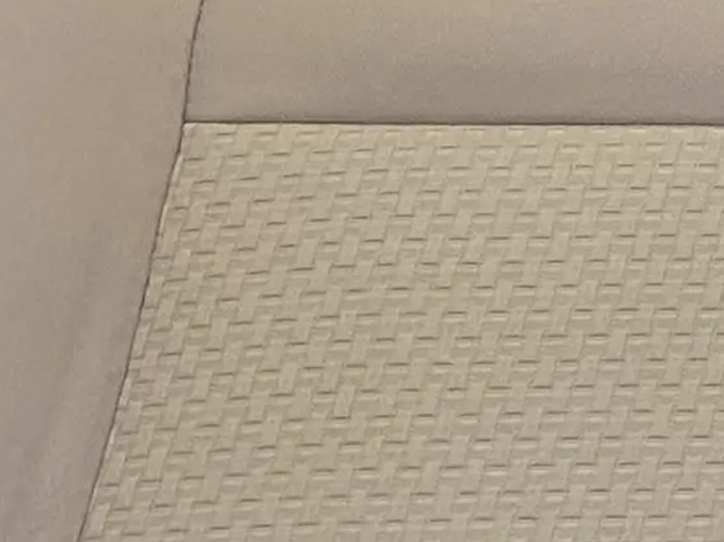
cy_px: -1215
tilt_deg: -31.0
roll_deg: +0.2
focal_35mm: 188
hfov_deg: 8.7
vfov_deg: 6.9
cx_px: 2169
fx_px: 3930
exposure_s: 1/60
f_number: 1.8
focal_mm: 4.25
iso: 125
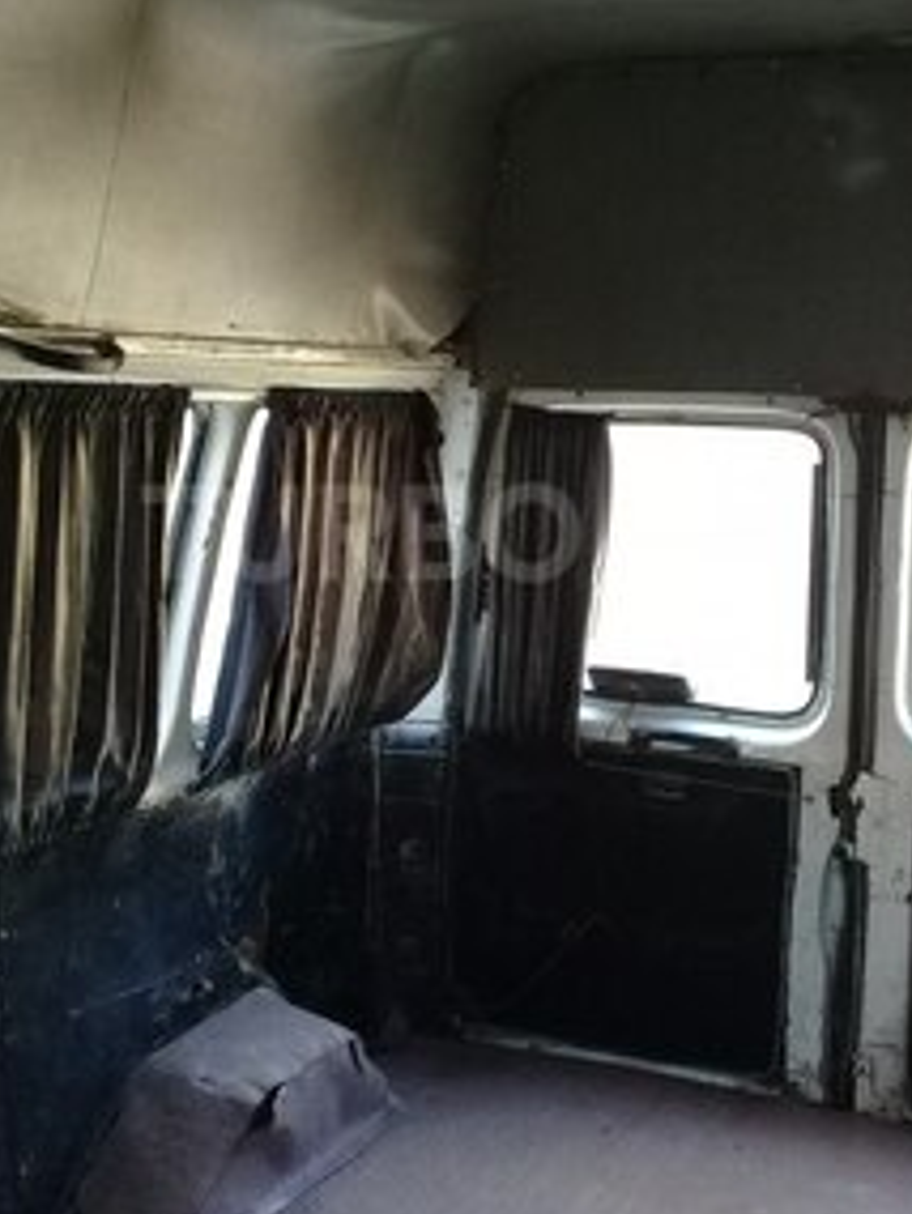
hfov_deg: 27.1
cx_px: 469
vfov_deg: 35.5
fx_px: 1896
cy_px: 532
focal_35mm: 54
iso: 100
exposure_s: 1/33
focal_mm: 3.3
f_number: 2.2
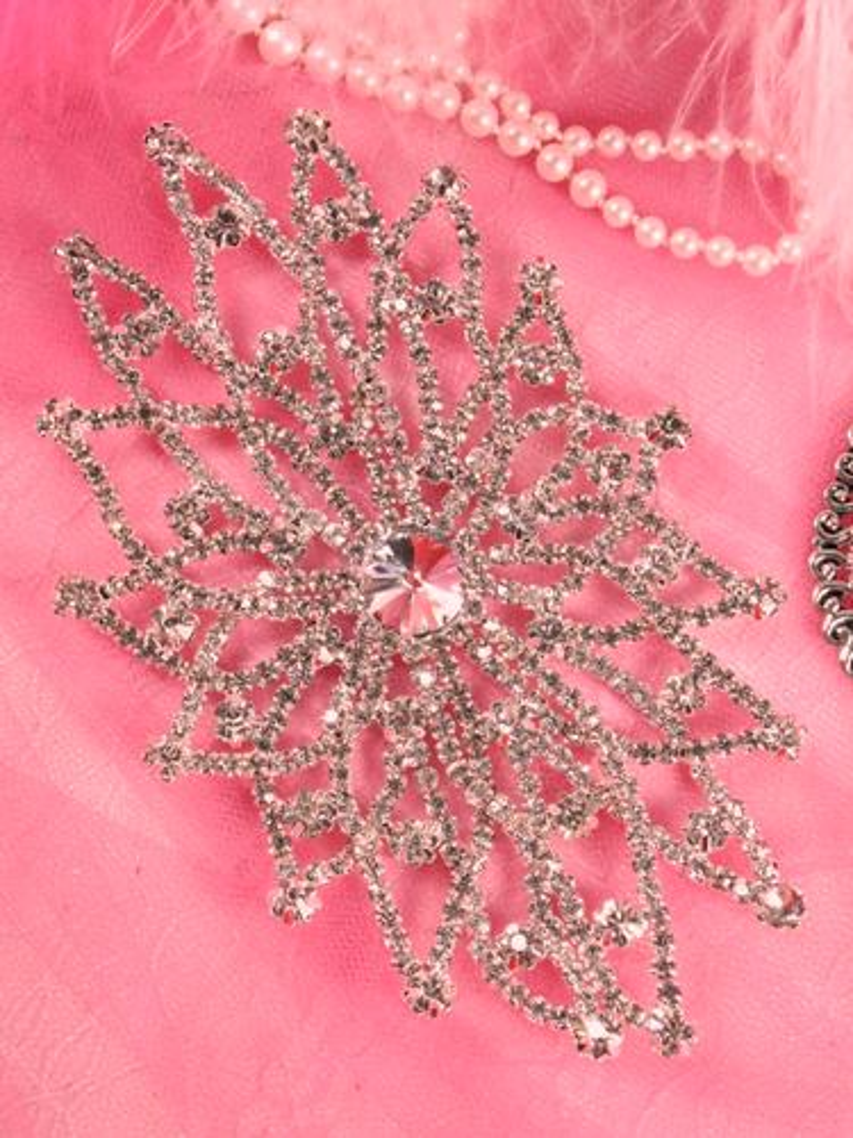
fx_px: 1906
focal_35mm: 58
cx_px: 426
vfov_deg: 33.2
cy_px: 569
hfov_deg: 25.2
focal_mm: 10.4
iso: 80
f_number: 5.5
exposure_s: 1/90
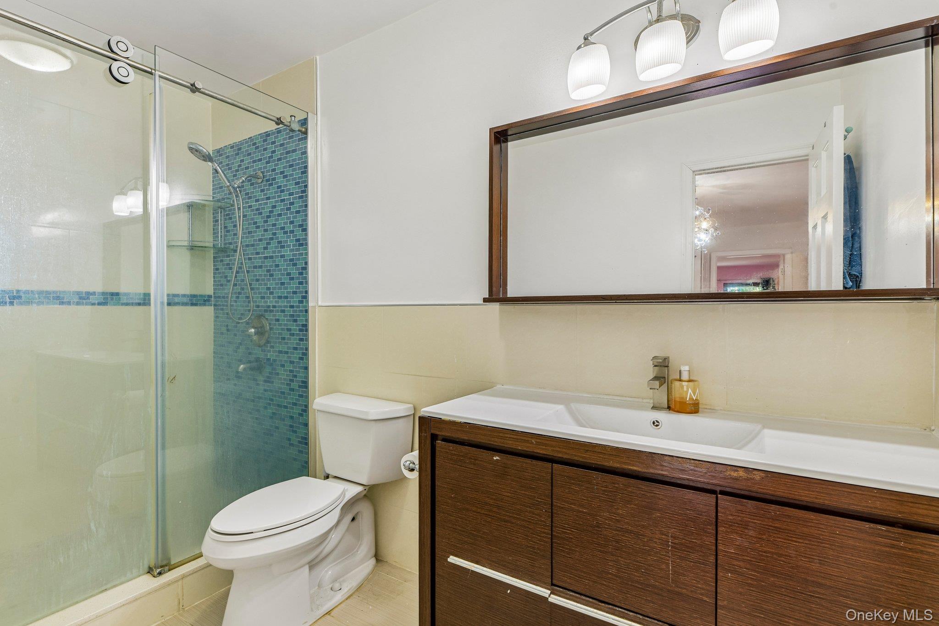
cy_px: 313
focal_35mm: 17
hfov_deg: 93.3
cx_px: 470
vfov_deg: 70.4
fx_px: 443
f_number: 9
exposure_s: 1/8
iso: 250
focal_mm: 17
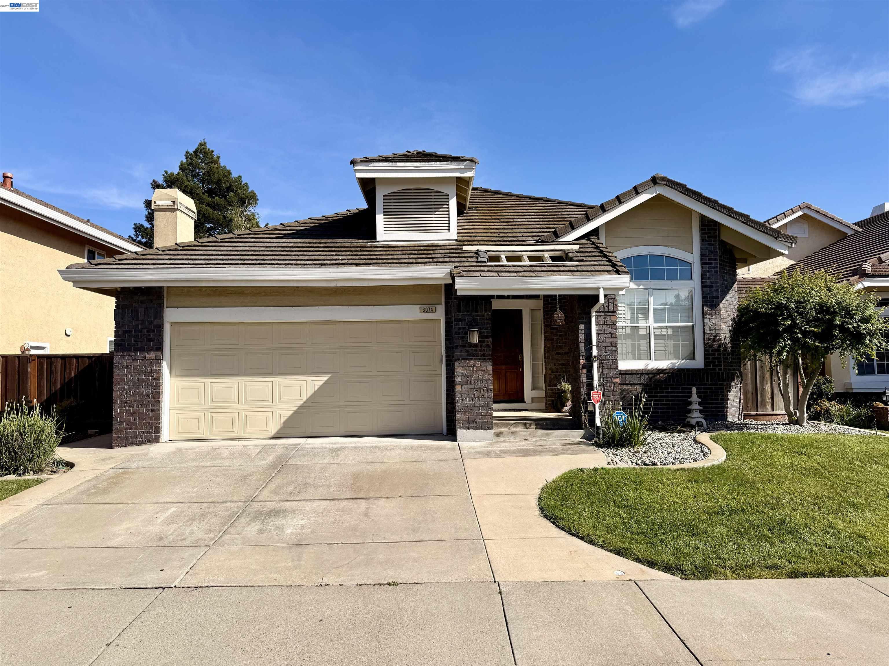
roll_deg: +1.1
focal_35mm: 24
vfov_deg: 56.8
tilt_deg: +3.8
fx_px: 616
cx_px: 444
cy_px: 333
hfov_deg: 71.6
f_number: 1.78
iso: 80
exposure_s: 1/4975
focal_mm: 6.76
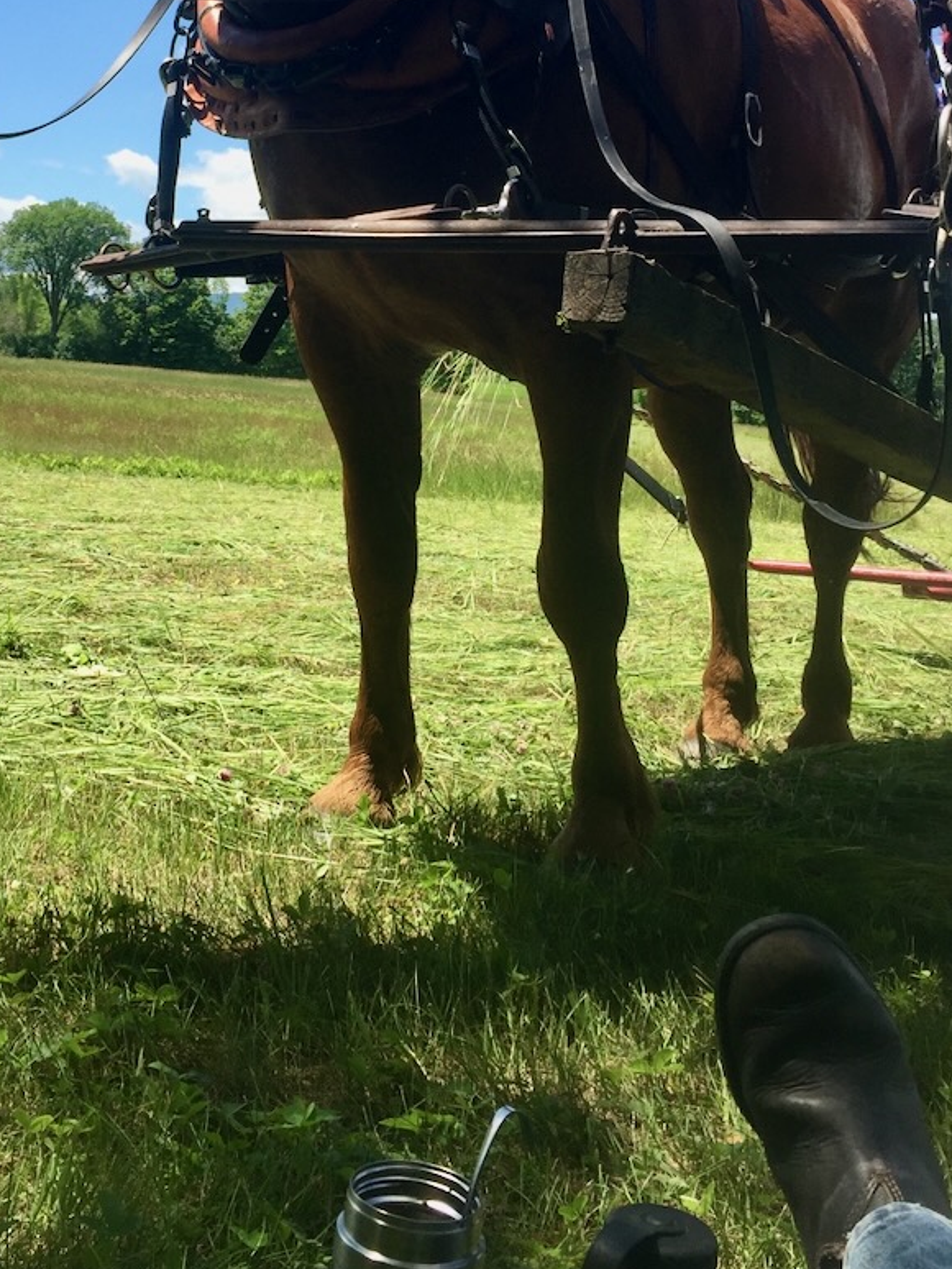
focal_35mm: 48
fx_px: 1760
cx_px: 374
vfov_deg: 38.6
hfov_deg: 30.2
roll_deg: -2.8
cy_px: 307
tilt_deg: +4.7
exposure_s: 1/1130
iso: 32
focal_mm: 4.15
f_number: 2.2
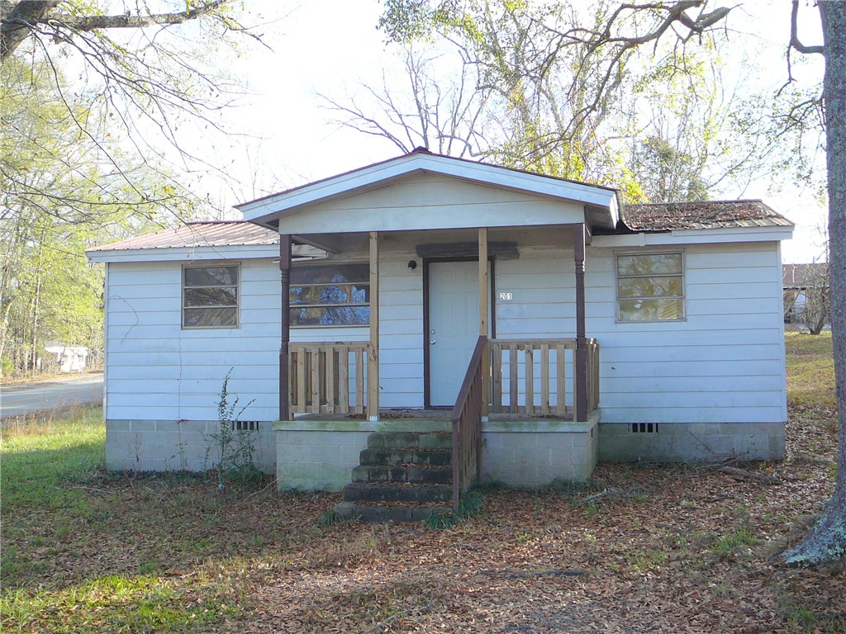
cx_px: 423
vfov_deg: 36.8
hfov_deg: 47.9
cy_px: 317
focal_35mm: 39
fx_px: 953
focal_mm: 5.8
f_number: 3
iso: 80
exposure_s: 1/160
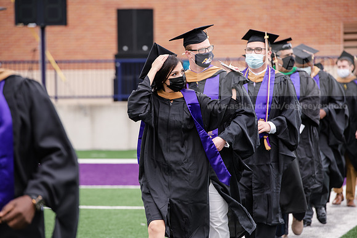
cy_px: 119
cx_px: 178
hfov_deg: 10.5
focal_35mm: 195
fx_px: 1934
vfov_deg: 7.0
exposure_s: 1/640
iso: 500
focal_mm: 195
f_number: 5
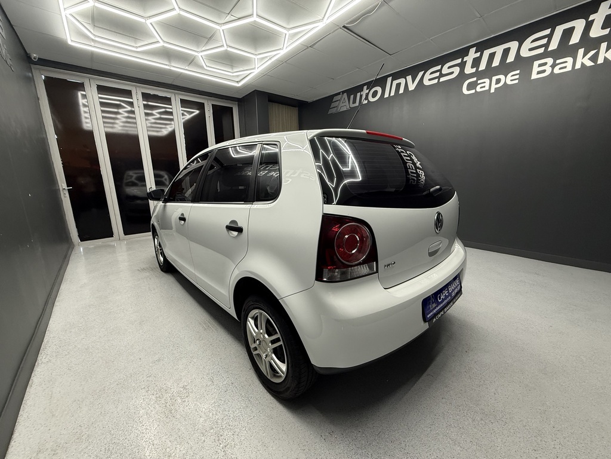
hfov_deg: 102.1
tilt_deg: -12.0
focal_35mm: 14
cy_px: 230
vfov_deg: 85.7
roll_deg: +1.4
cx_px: 306
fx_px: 247
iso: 200
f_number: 2.2
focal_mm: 2.22
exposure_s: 1/100
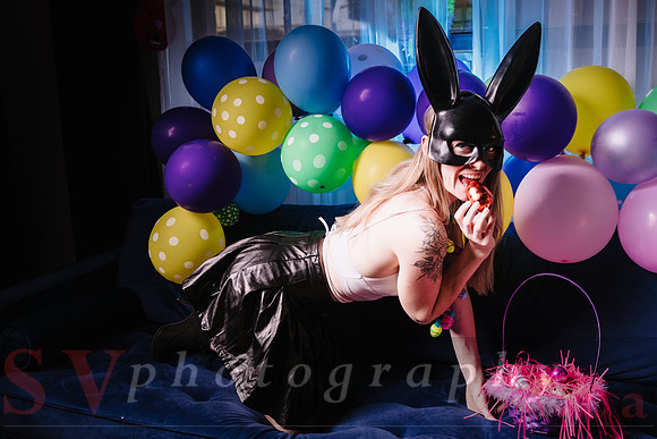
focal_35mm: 37
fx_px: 676
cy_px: 213
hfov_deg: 51.8
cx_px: 327
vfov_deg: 35.9
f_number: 4.5
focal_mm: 30
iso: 64
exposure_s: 1/160
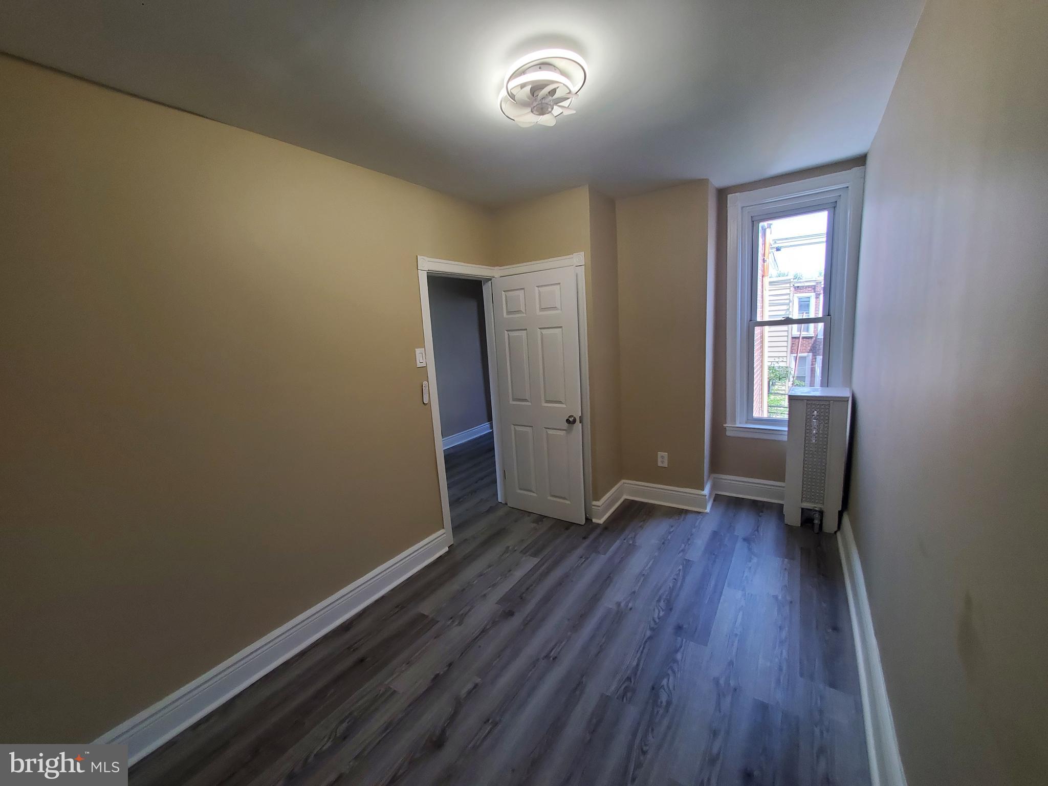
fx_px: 394
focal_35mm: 13
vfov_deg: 89.9
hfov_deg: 106.2
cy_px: 393
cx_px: 524
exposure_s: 1/60
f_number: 2.2
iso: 100
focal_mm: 1.8
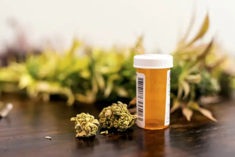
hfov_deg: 39.6
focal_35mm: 50
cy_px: 78
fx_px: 326
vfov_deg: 27.0
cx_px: 118
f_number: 2.5
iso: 2000
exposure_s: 1/200
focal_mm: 50
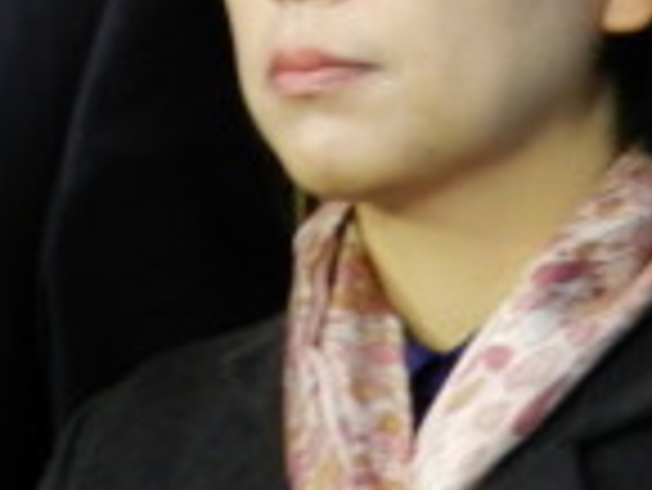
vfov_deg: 4.3
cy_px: -214
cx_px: -247
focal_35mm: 344
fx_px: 6485
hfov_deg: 5.7
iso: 400
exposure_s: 1/6
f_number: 4.6
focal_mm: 17.7
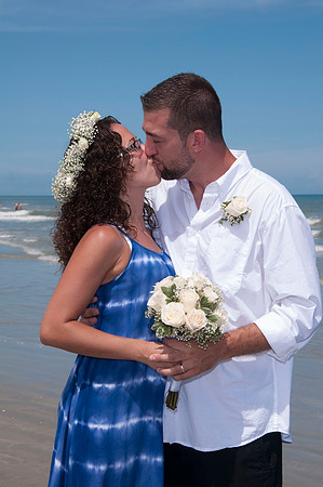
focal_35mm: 75
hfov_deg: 18.1
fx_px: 1012
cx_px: 162
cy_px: 244
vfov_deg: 27.0
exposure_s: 1/250
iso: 100
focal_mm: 50
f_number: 11
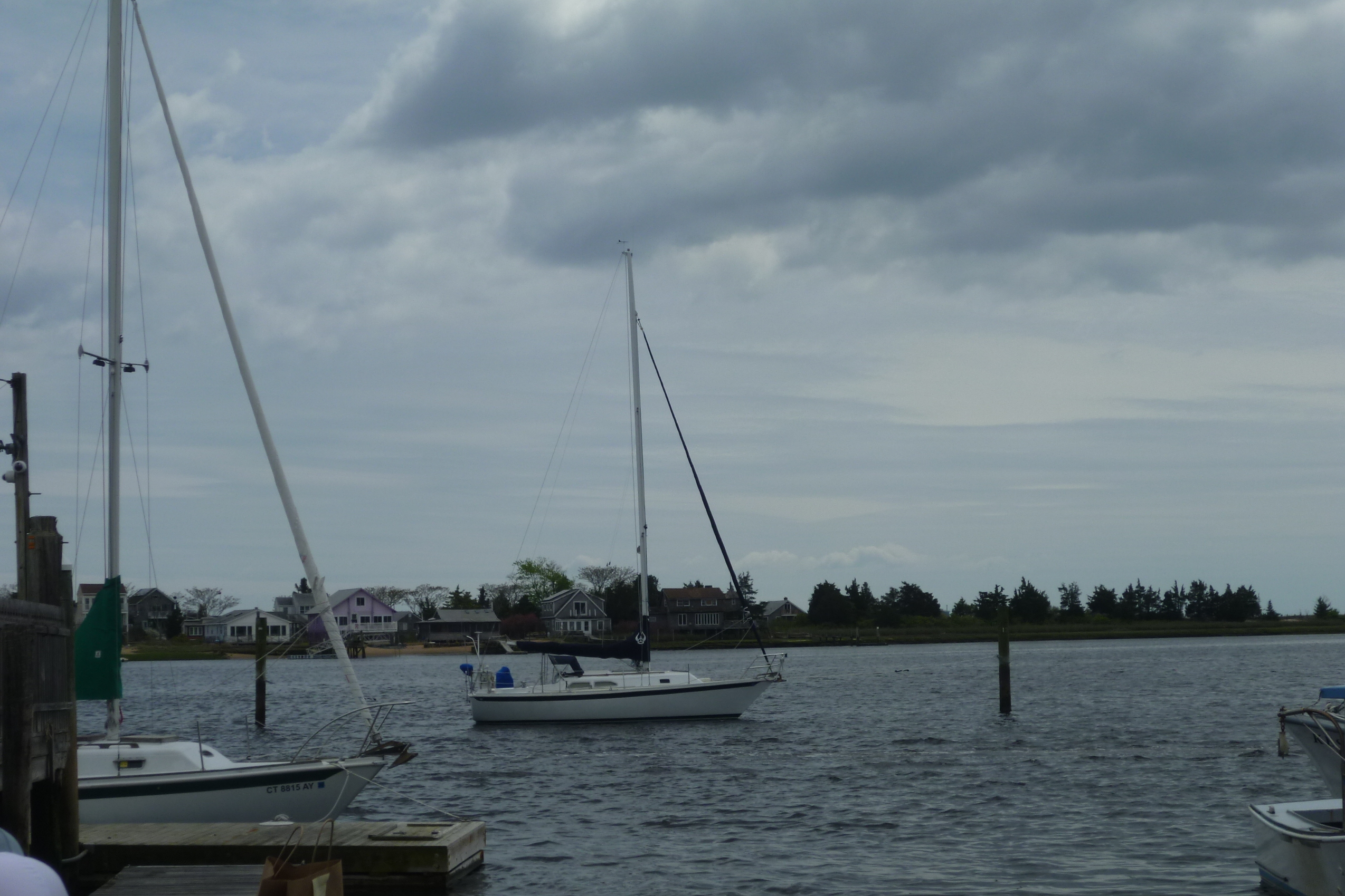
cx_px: 675
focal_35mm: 70
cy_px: 477
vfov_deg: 19.5
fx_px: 2615
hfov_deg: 28.8
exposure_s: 1/200
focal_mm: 12
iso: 80
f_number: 13
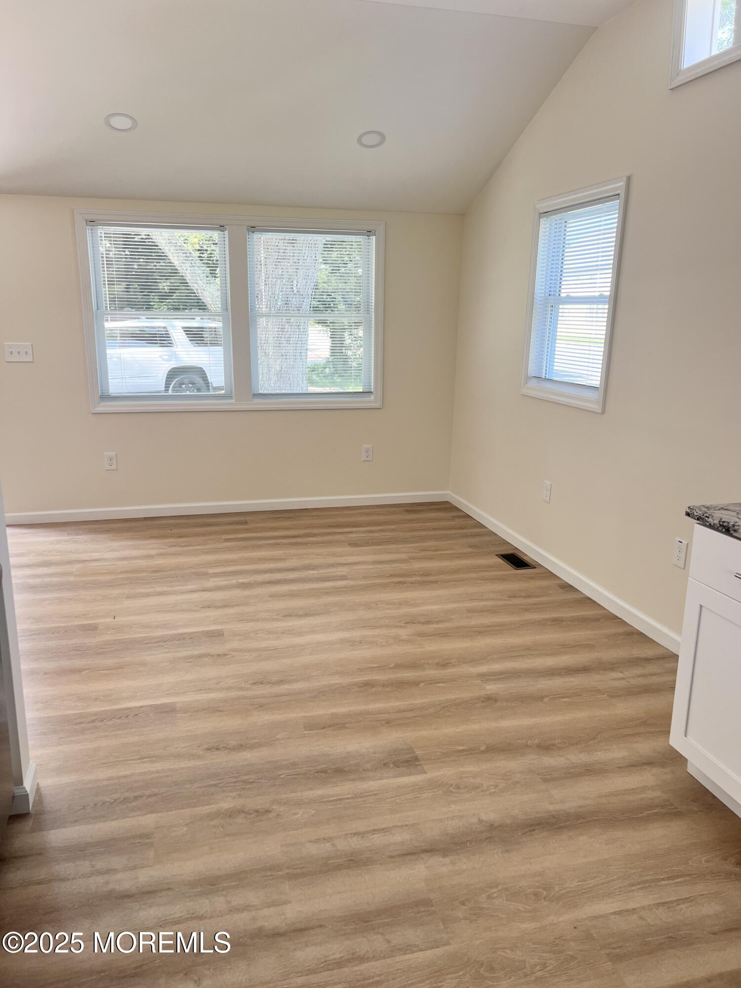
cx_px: 370
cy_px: 494
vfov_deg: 67.3
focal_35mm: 26
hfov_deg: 53.1
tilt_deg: -12.3
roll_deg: -0.6
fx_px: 742
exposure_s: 1/131
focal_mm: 5.7
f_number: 1.5
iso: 64
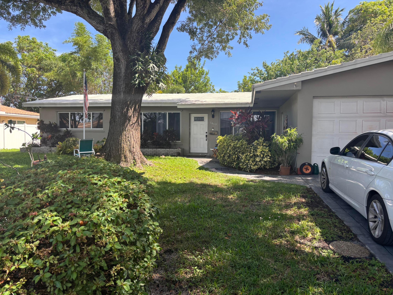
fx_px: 295
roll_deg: -0.7
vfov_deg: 53.1
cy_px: 148
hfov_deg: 67.3
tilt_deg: -2.4
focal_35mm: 26
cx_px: 196
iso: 50
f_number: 1.6
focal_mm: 5.96
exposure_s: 1/662
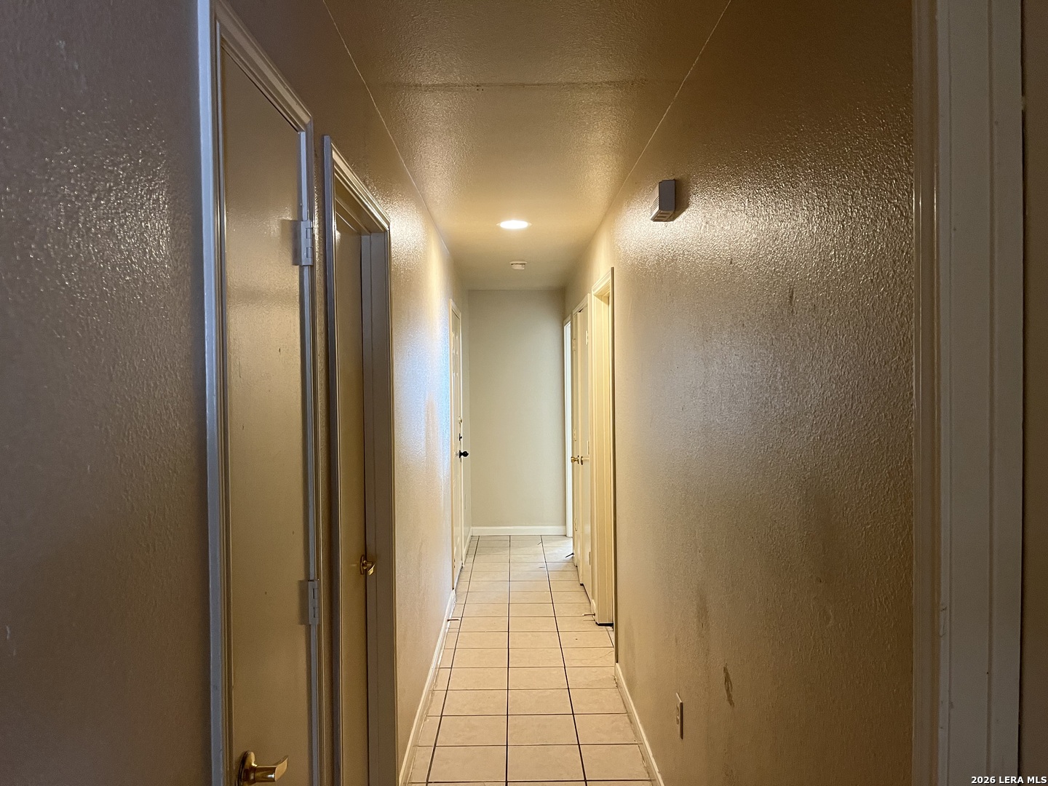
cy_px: 393
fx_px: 787
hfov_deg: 67.3
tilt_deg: +1.3
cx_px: 524
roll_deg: +0.5
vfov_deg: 53.1
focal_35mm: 26
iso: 250
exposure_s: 1/60
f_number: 1.6
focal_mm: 5.1
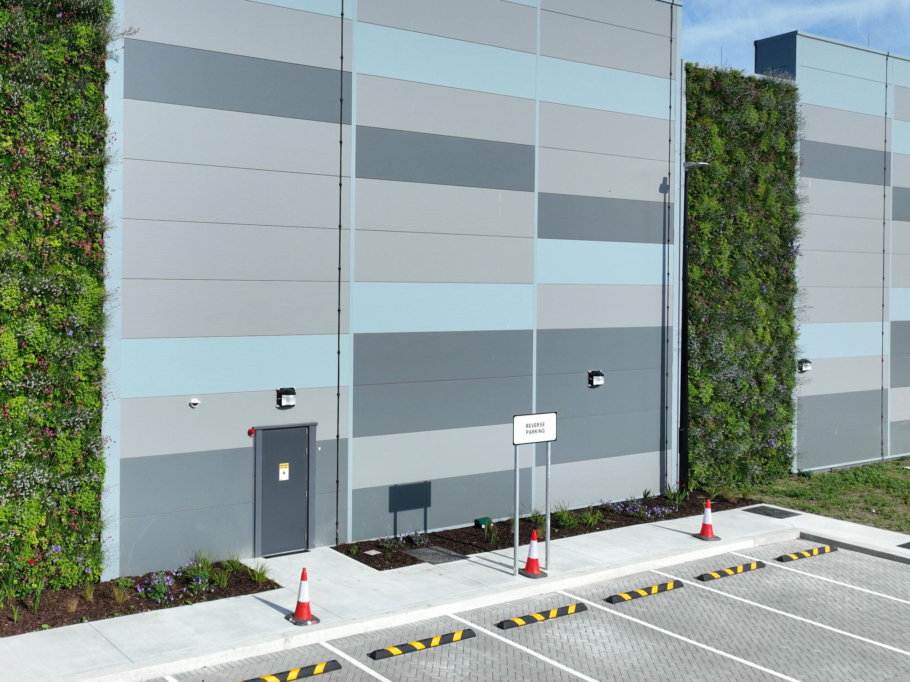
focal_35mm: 36
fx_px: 946
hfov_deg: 49.5
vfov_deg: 39.6
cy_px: 293
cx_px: 236
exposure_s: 1/2000
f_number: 3.2
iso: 110
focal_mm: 12.29
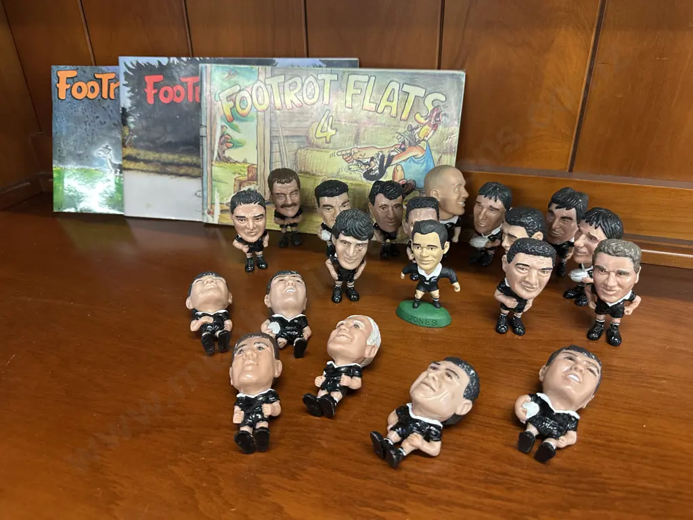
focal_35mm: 24
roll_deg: +1.0
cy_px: 260
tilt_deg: -27.4
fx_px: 480
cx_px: 346
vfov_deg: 56.8
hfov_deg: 71.6
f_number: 1.78
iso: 320
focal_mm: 6.86
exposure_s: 1/50
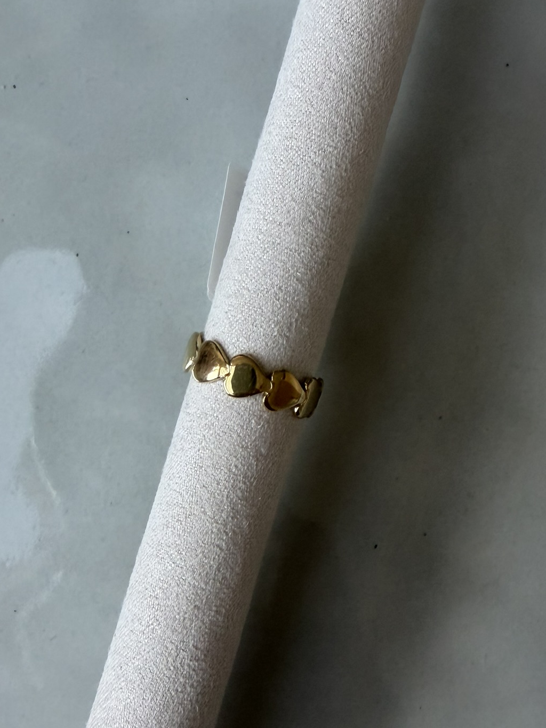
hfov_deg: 36.8
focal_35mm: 39
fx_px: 820
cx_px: 258
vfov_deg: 47.8
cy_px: 395
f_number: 2.2
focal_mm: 2.22
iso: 200
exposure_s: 1/121
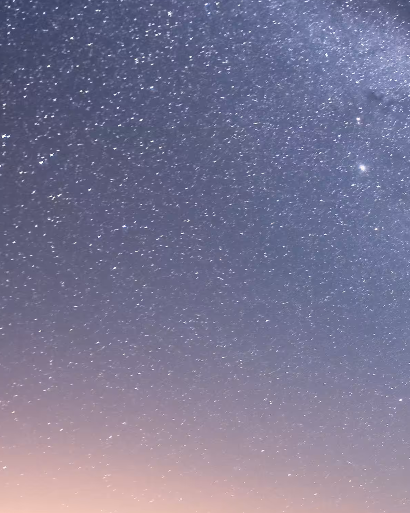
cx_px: 801
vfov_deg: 25.9
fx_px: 956
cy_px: 657
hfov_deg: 17.7
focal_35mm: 63
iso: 400
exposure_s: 391
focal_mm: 14
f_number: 2.8
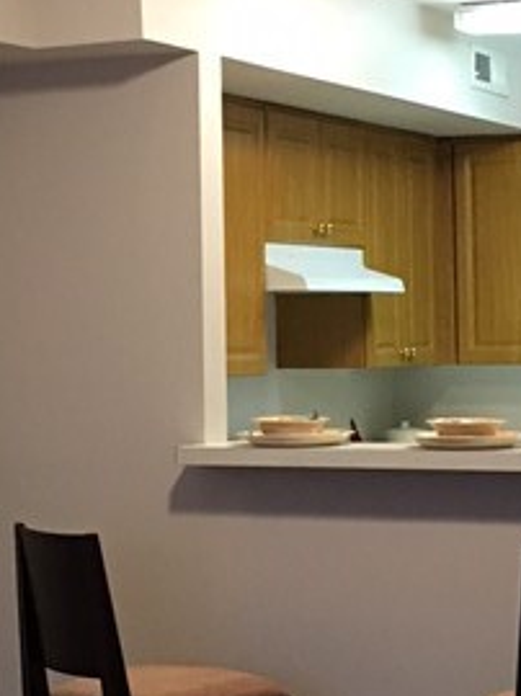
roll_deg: +0.0
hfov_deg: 13.4
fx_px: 2211
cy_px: 299
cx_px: 186
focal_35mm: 110
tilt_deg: +1.3
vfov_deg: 17.9
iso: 80
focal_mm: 4.15
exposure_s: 1/15
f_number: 2.2
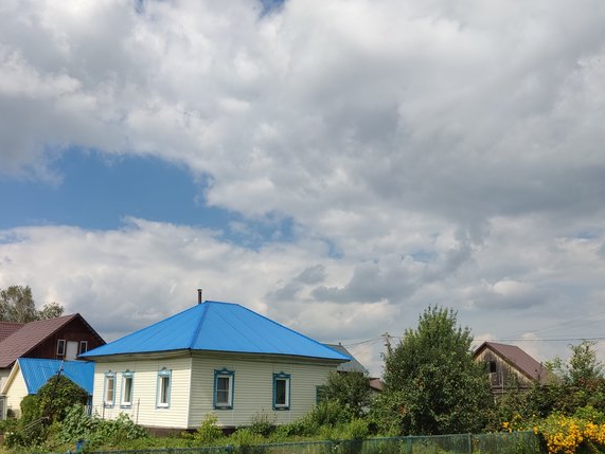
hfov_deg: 52.5
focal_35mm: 35
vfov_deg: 40.5
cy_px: 283
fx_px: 612
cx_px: 278
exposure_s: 1/2159
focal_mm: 4.71
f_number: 1.79
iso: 50
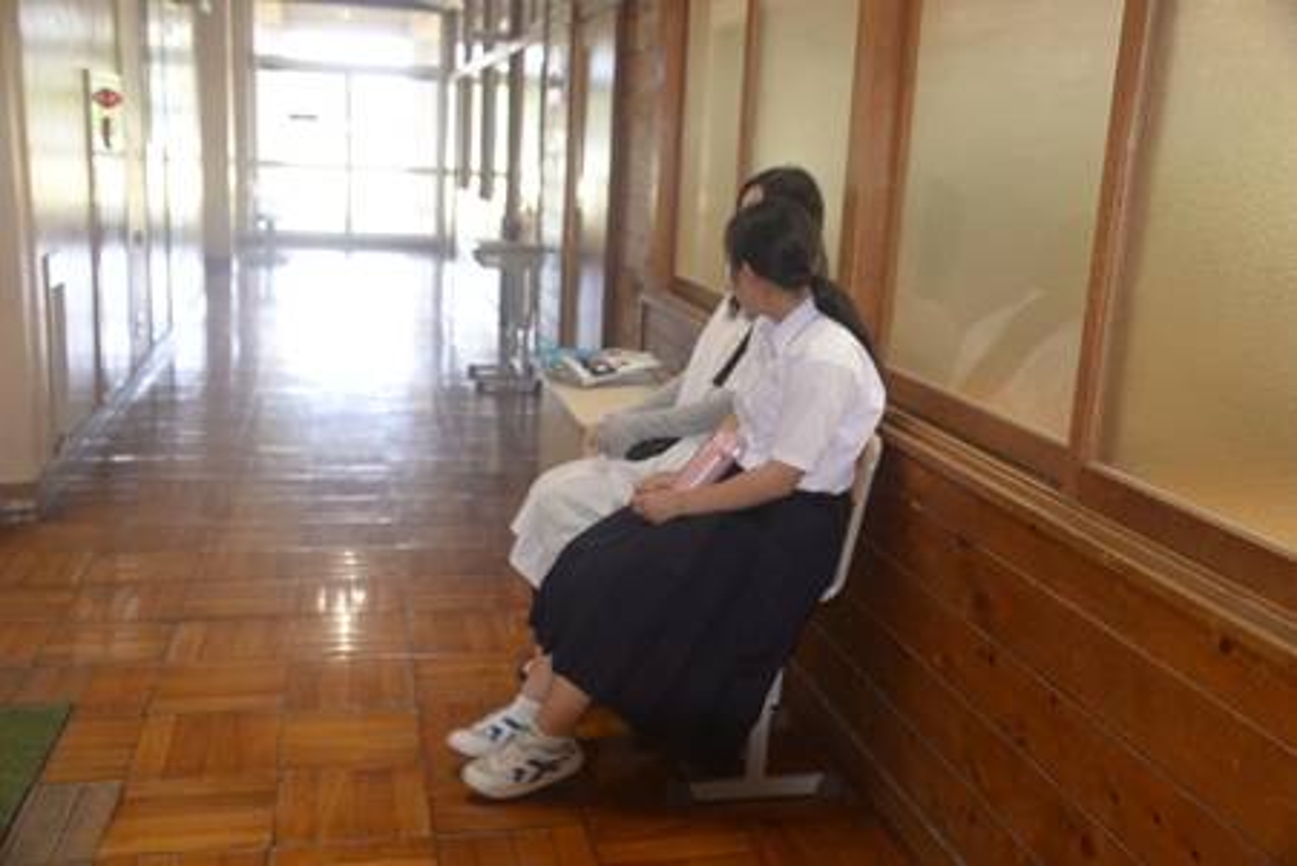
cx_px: 648
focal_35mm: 36
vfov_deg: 36.9
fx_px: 1297
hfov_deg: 53.1
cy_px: 433
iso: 800
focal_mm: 36
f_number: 5
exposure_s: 1/60
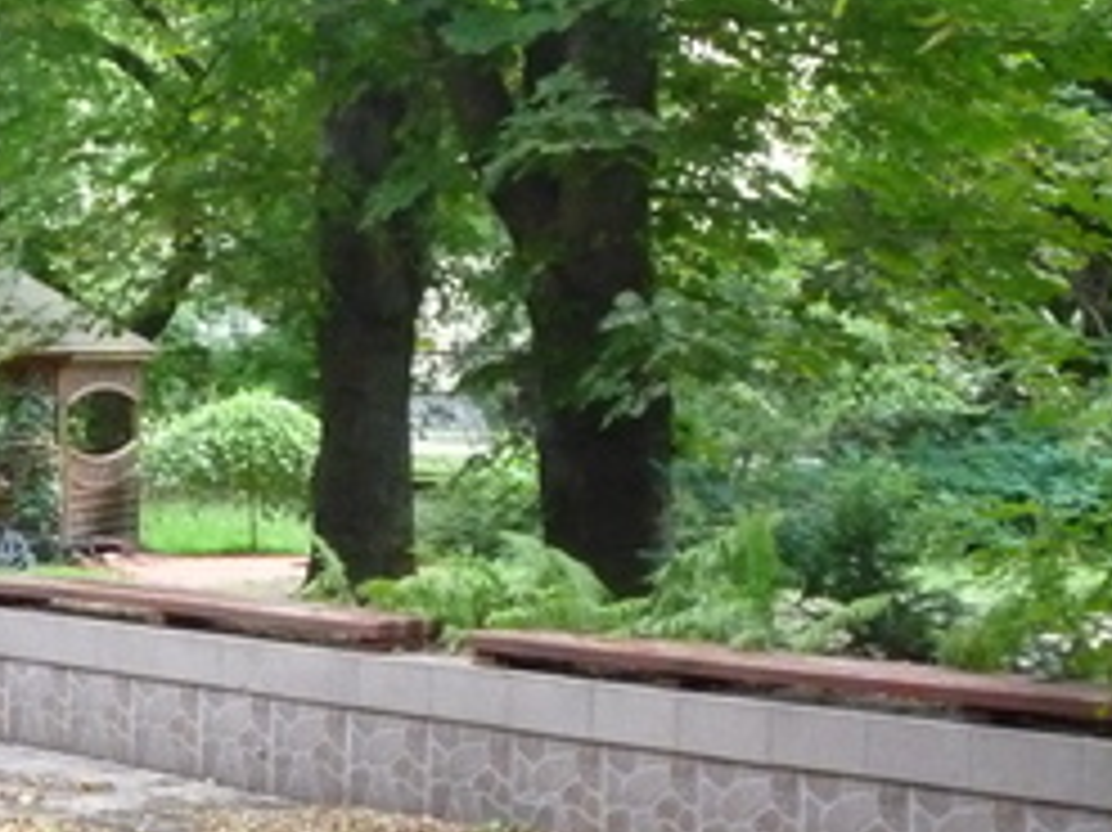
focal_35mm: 83
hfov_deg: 23.1
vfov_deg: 17.7
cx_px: 162
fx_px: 2665
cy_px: 279
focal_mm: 5.2
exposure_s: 1/40
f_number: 3.3
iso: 800
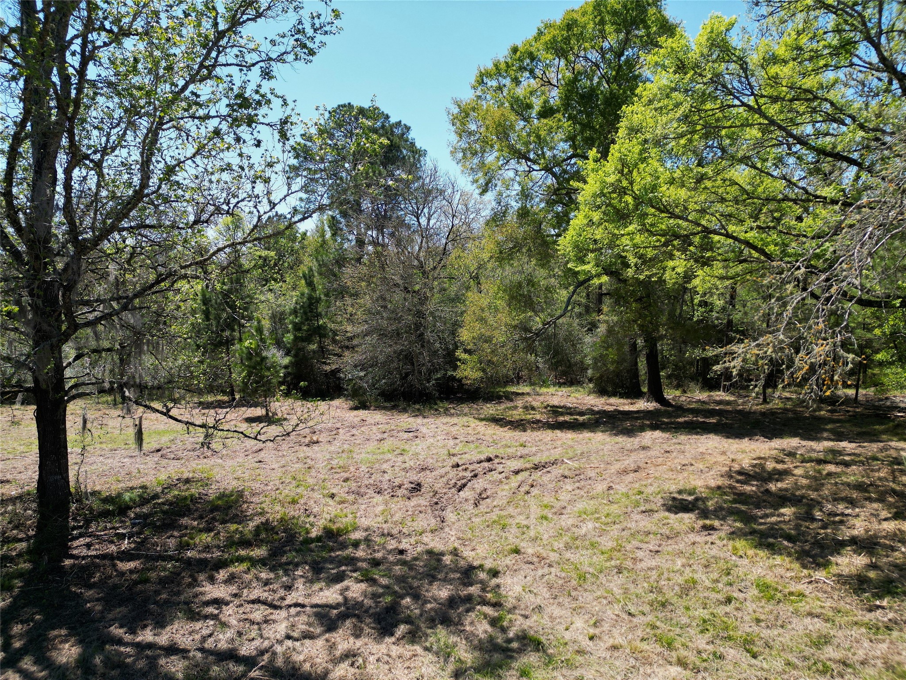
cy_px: 340
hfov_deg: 71.6
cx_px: 453
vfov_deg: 56.8
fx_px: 628
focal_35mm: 24
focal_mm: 6.72
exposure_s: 1/1600
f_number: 1.7
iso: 140
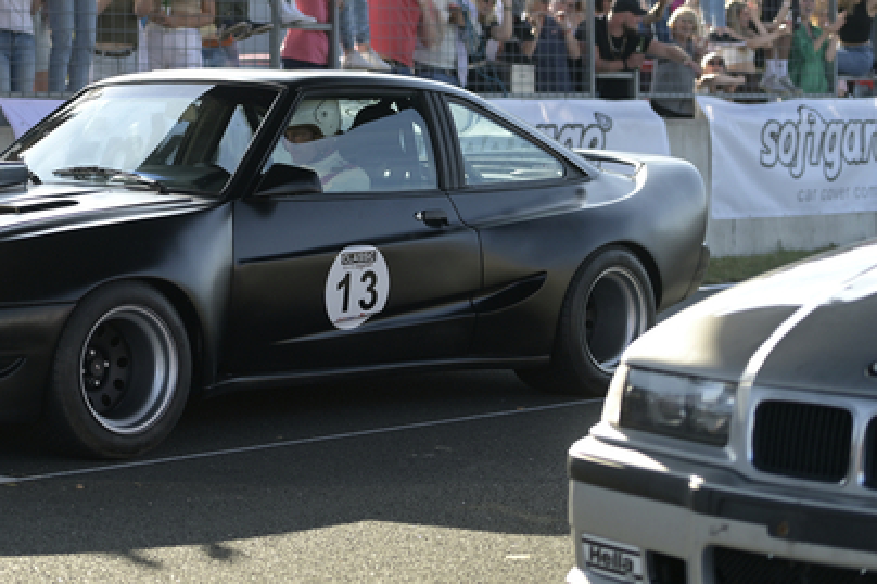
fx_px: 2532
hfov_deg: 19.6
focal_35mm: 104
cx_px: 256
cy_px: 210
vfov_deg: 13.1
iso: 250
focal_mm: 70
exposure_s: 1/1600
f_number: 3.2
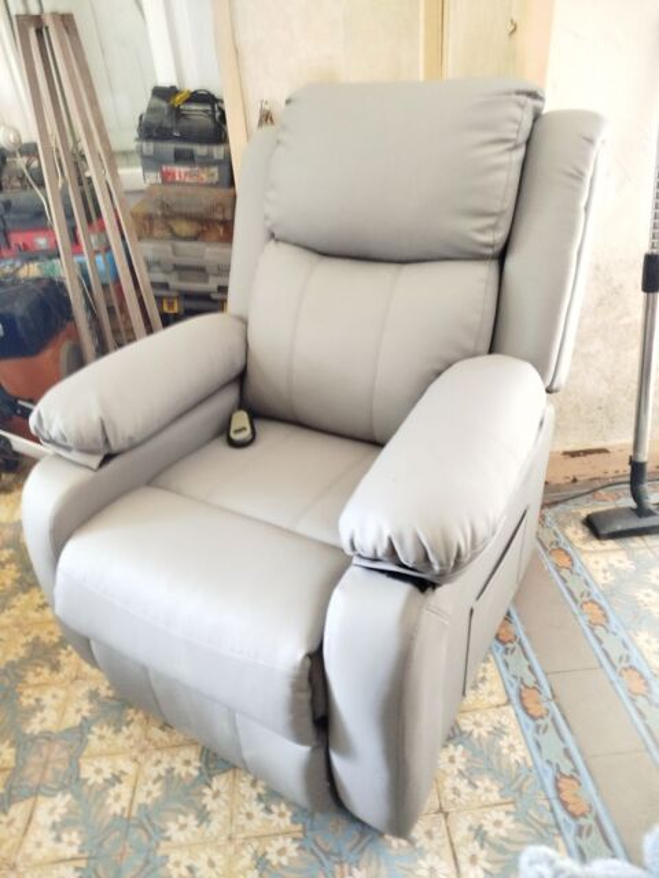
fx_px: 609
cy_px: 439
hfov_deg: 56.8
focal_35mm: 24
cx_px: 330
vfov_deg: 71.6
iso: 800
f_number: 1.7
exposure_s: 1/17
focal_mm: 5.31
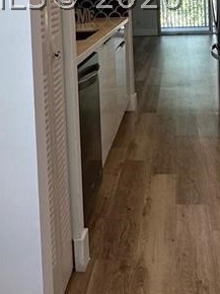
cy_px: -4
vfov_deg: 30.7
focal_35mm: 58
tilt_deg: -1.0
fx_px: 492
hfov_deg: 25.1
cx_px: 137
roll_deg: +1.2
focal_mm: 2.22
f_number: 2.2
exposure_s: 1/120
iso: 125
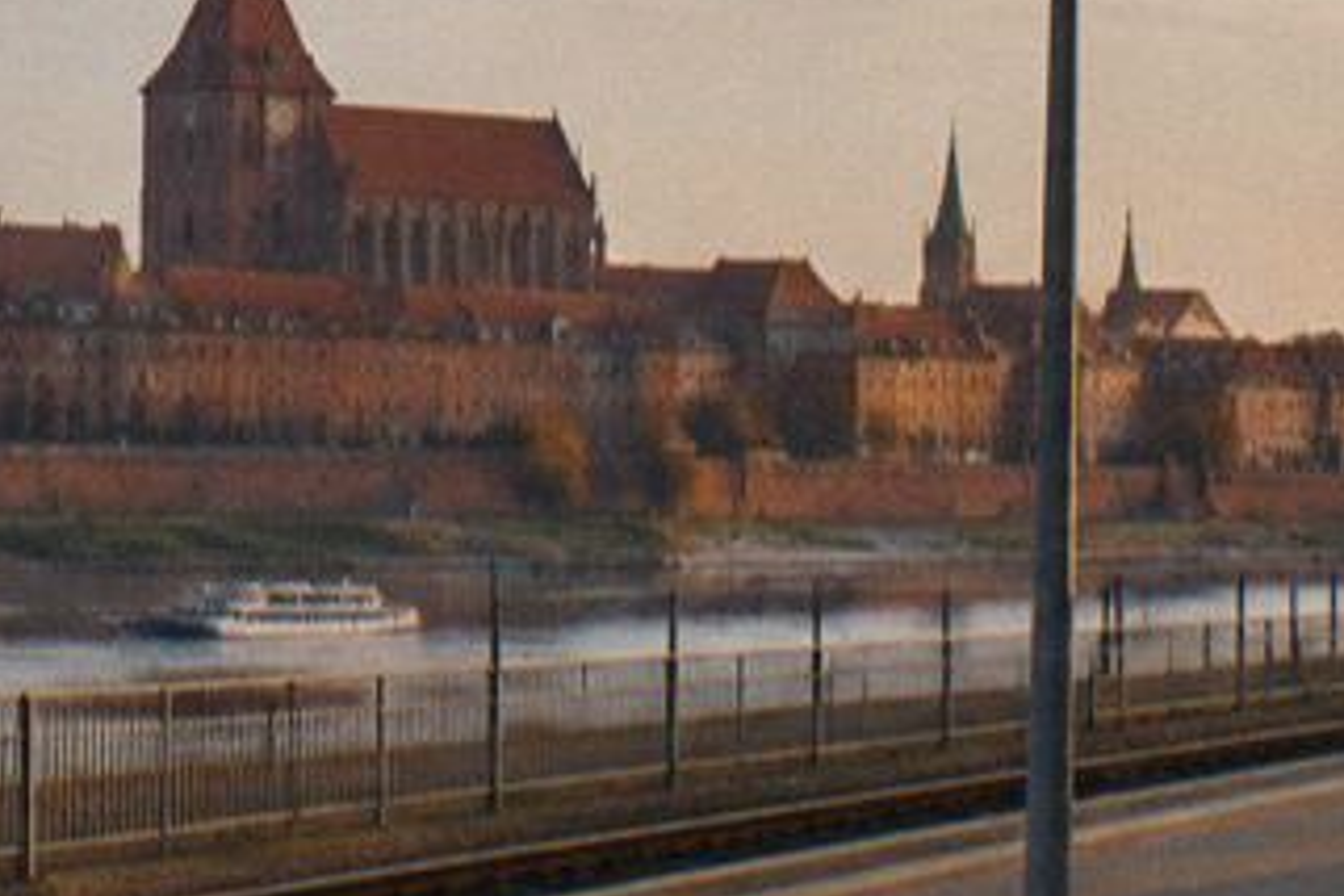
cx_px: 1516
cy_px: 628
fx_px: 4069
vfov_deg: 12.5
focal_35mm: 109
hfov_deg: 18.0
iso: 320
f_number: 9
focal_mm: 35
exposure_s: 1/250
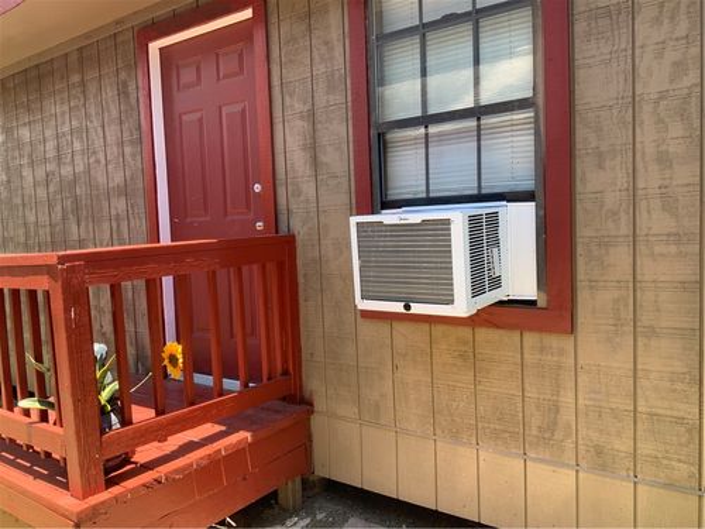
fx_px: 591
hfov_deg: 61.7
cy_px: 264
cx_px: 352
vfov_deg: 48.2
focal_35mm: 29
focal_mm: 3
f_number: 1.8
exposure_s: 1/162
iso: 16
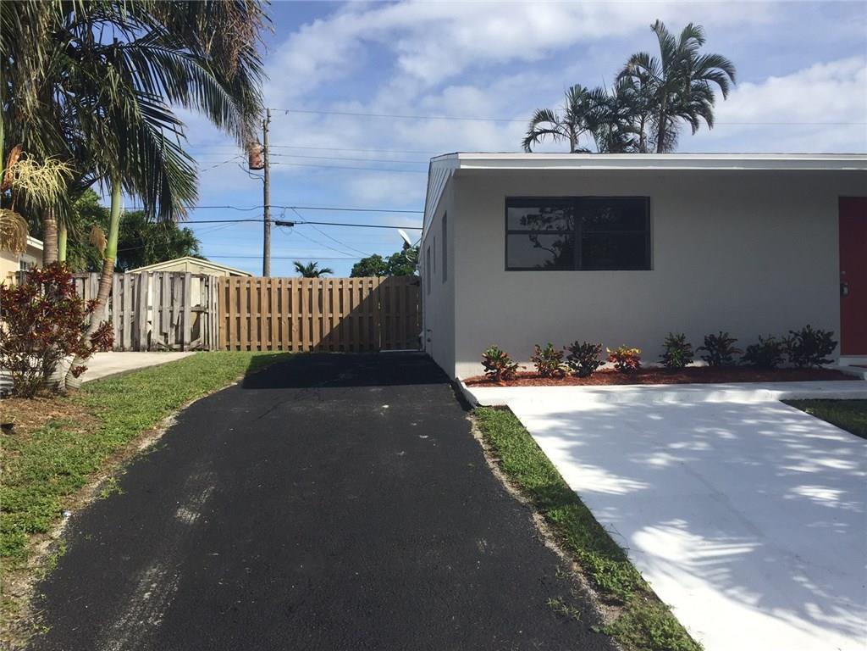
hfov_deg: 61.7
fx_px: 726
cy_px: 326
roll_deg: -0.6
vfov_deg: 48.2
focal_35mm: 29
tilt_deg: -0.7
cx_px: 434
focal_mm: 4.15
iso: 32
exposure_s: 1/2198
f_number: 2.2
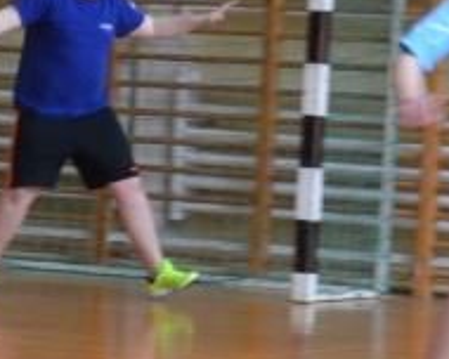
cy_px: 265
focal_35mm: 288
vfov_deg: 5.4
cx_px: -17
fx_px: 3827
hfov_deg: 6.7
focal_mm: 38
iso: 560
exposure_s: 1/60
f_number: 4.5
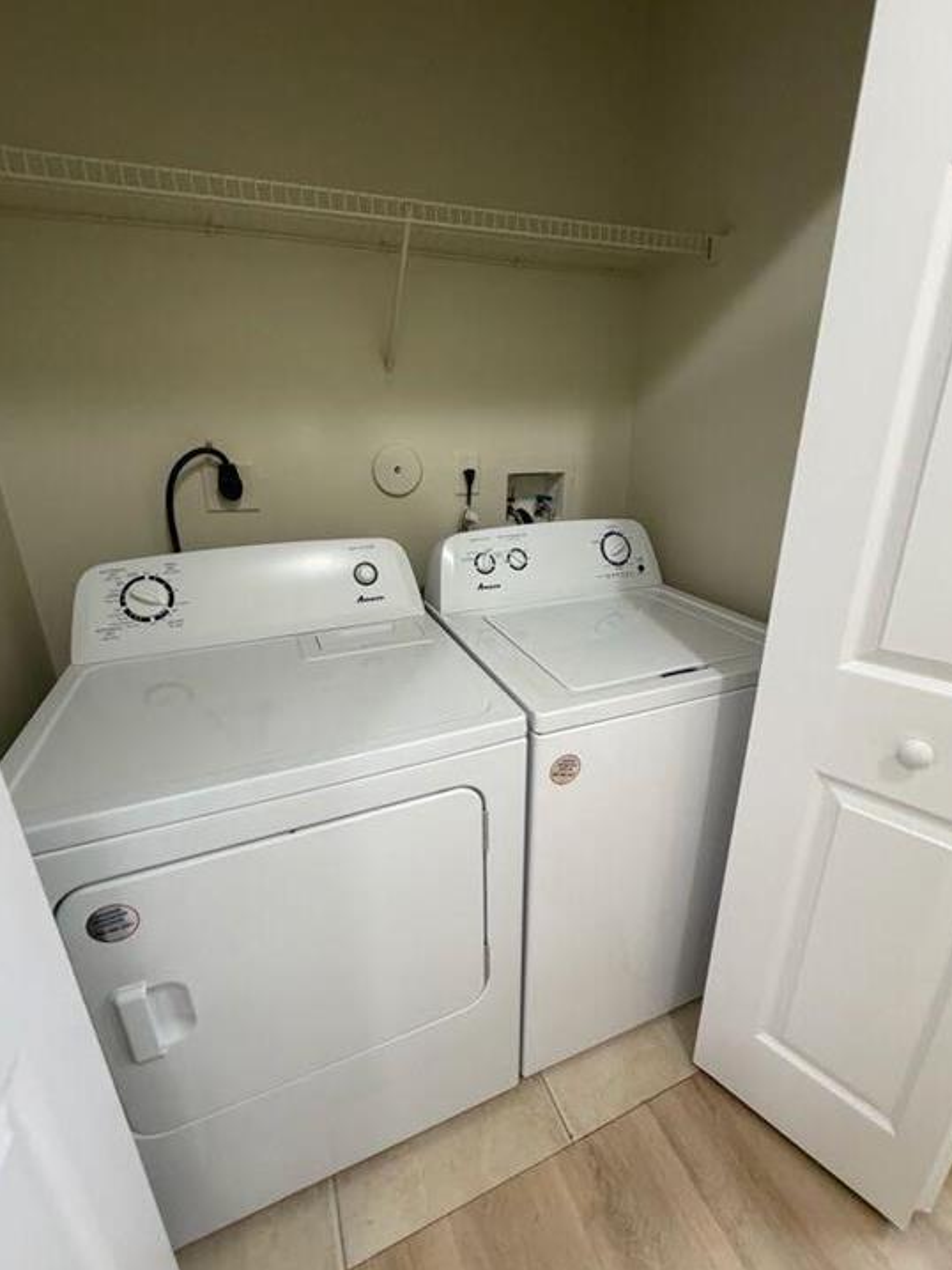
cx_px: 467
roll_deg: +0.1
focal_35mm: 15
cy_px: 622
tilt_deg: -20.3
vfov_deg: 98.1
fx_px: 550
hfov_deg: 81.8
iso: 250
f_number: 2.2
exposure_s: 1/60
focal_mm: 2.22
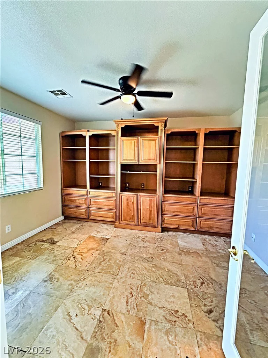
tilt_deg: -5.4
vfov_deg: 102.1
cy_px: 179
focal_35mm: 14
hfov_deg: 85.7
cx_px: 134
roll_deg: -2.4
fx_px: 145
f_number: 2.2
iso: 250
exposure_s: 1/120
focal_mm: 2.22
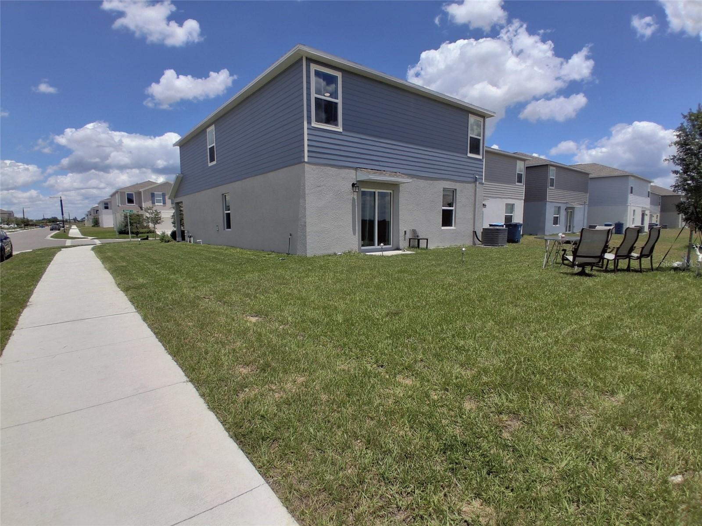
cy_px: 263
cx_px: 351
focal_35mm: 17
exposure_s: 1/2725
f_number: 2.2
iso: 50
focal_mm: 1.4
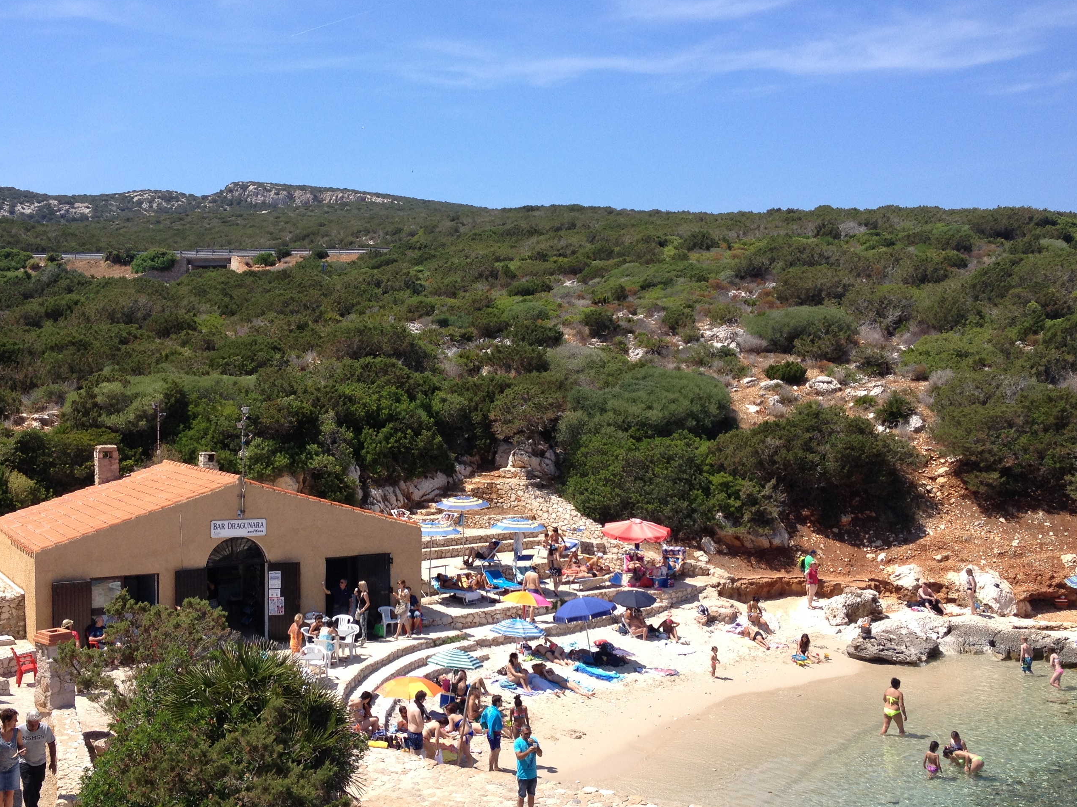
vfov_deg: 32.2
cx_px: 450
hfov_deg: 41.9
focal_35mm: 45
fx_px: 1400
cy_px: 412
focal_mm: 4.28
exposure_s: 1/1284
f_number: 2.4
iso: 50
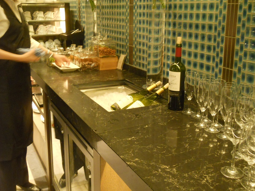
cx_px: 128
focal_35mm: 41
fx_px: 302
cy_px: 96
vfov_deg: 35.1
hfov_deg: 45.8
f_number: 3.1
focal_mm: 6.72
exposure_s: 1/8
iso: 400
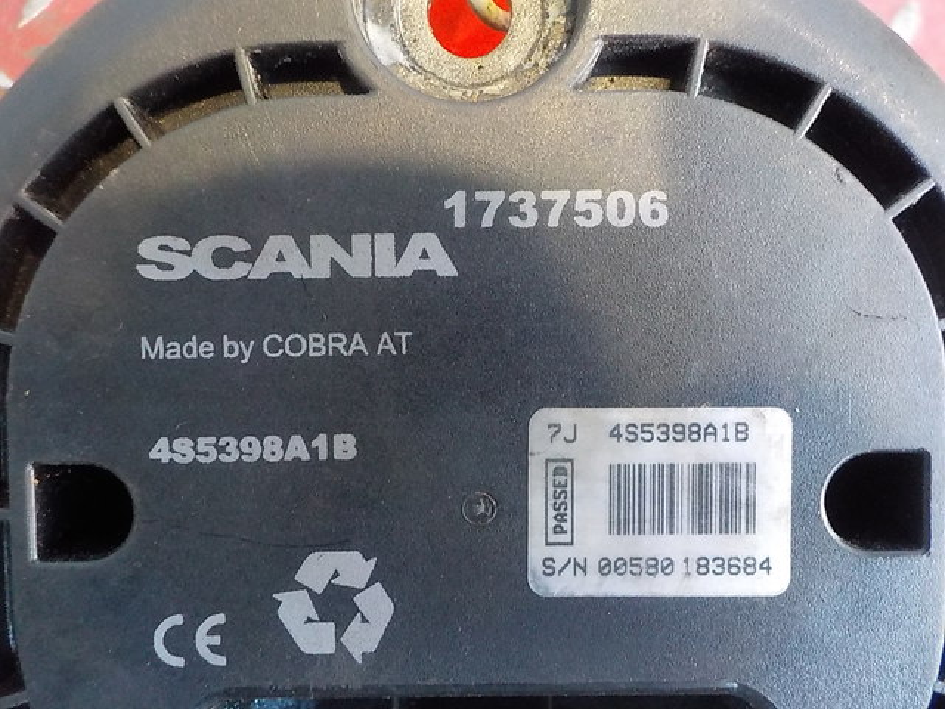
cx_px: 472
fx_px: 819
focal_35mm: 30
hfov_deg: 60.0
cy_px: 354
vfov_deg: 46.8
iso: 800
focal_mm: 4.1
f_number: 3.3
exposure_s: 1/40
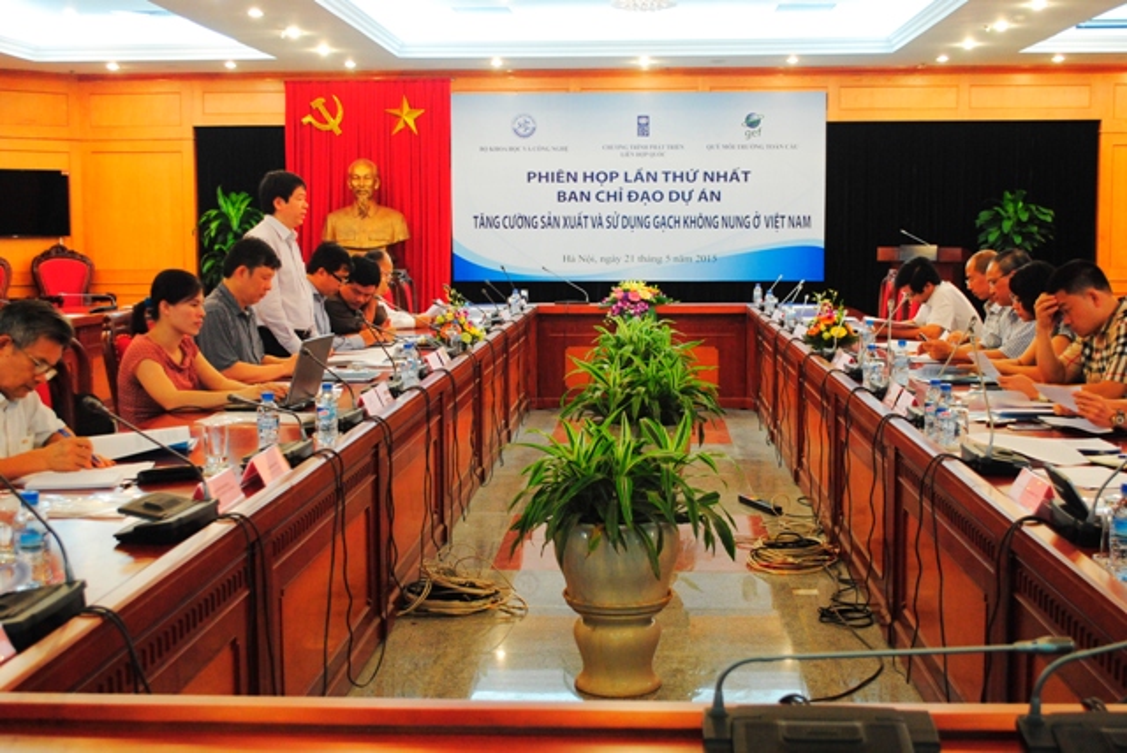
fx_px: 1504
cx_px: 564
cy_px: 376
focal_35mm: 48
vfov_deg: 28.1
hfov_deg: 41.1
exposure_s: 1/25
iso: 800
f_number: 4.8
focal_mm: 32
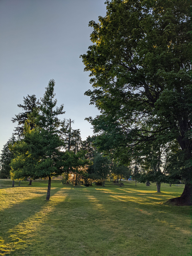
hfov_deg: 51.4
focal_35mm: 27
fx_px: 200
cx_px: 96
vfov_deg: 65.3
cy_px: 128
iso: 69
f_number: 1.73
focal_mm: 4.38
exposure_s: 1/2611
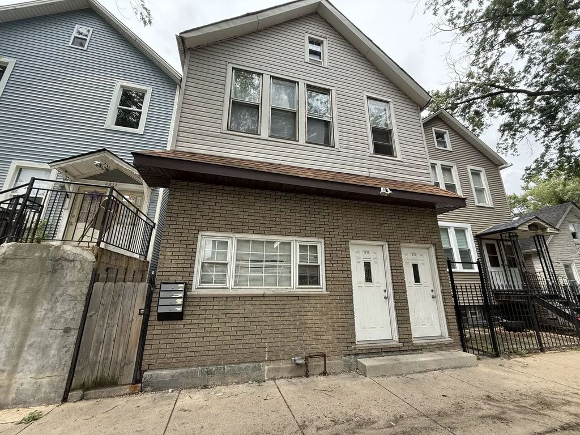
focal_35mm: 14
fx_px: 235
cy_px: 218
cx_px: 290
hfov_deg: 102.1
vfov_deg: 85.7
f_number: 2.2
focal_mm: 2.22
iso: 50
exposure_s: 1/361
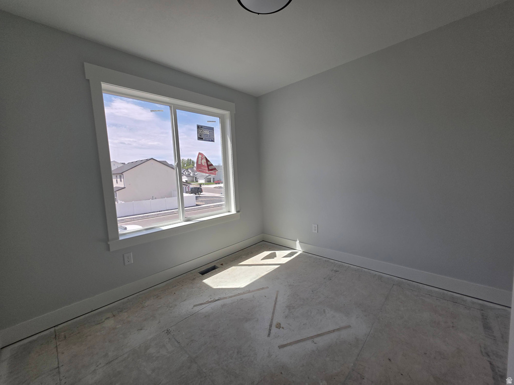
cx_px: 257
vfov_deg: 89.9
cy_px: 192
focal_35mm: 13
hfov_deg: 106.2
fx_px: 193
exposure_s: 1/1245
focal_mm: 2.2
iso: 40
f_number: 1.9
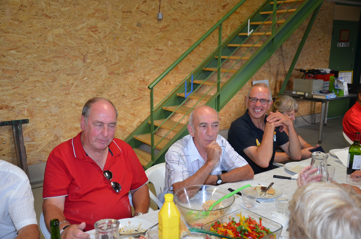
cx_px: 180
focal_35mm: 36
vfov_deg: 36.7
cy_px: 120
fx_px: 360
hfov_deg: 53.2
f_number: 4
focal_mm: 24
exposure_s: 1/60
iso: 800
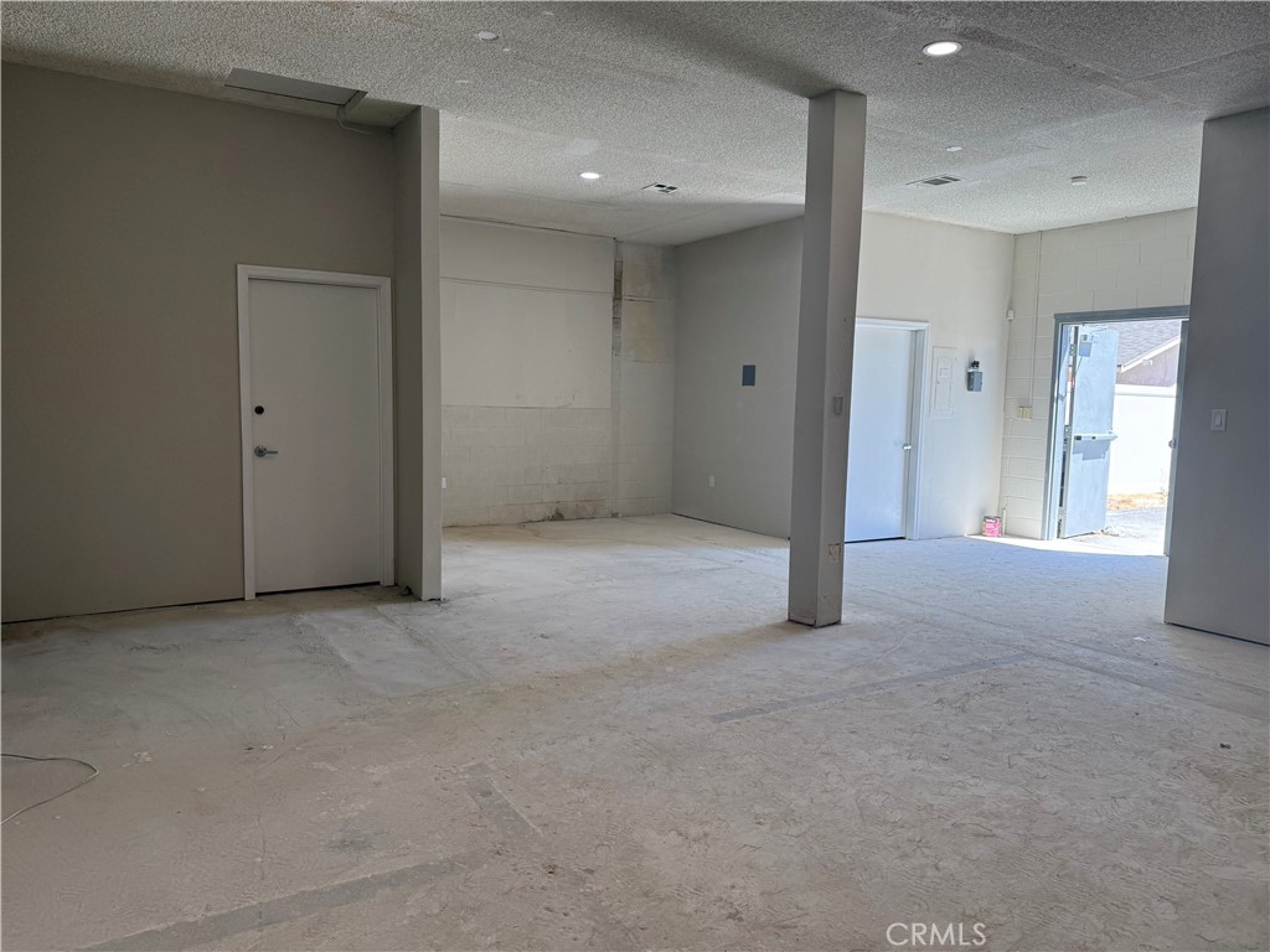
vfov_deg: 56.8
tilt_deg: -5.1
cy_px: 476
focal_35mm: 24
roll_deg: -1.7
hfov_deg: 71.6
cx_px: 635
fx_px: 881
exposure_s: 1/309
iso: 100
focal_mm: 6.76
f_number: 1.78
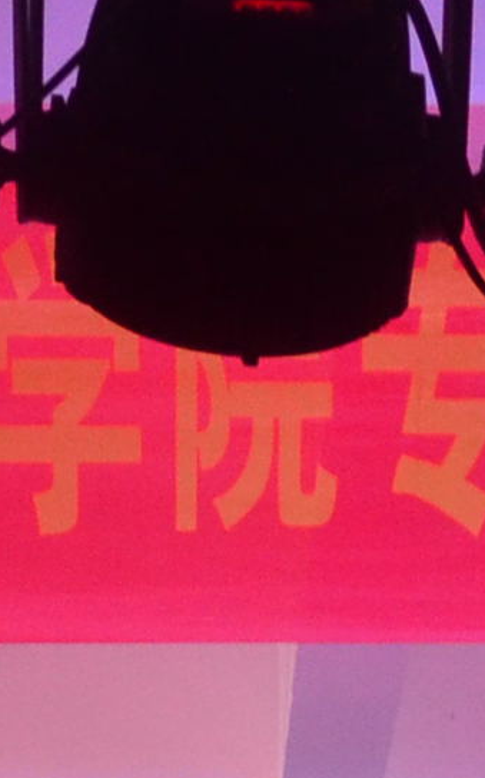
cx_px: 270
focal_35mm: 253
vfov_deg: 8.0
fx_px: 5355
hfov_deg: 5.2
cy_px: 1487
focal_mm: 26
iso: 800
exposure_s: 1/40
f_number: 6.3
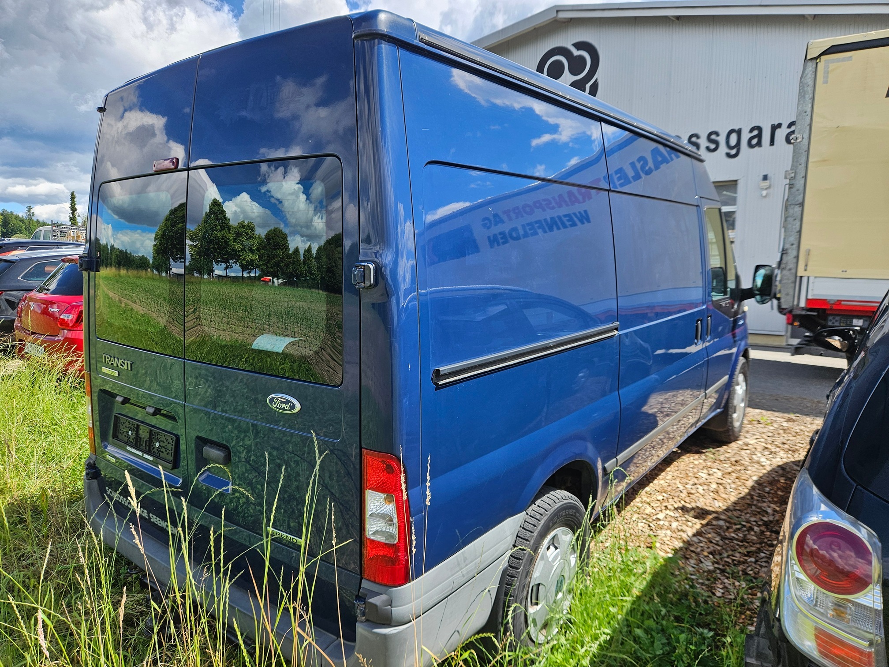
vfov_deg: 58.9
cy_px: 334
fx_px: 591
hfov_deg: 73.9
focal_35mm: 23
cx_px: 444
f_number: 1.8
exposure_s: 1/1252
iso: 40
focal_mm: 5.4
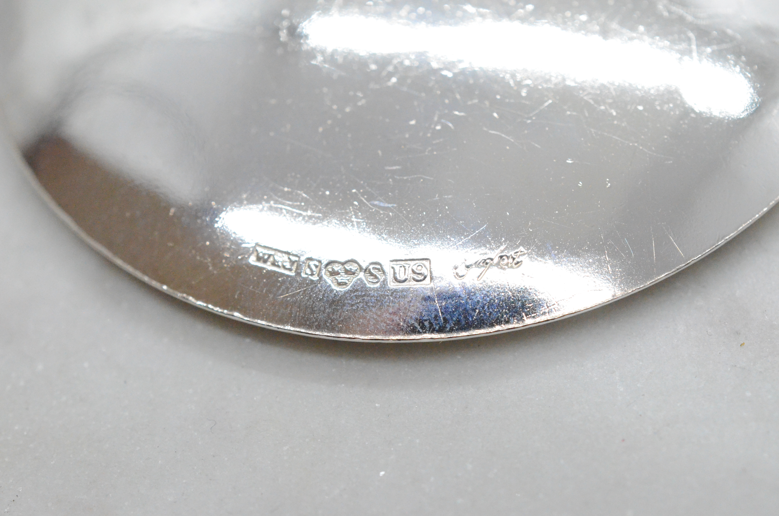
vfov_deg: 22.5
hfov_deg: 33.5
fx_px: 1296
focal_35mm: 60
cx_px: 390
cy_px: 258
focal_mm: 40
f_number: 8
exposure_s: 1/2000
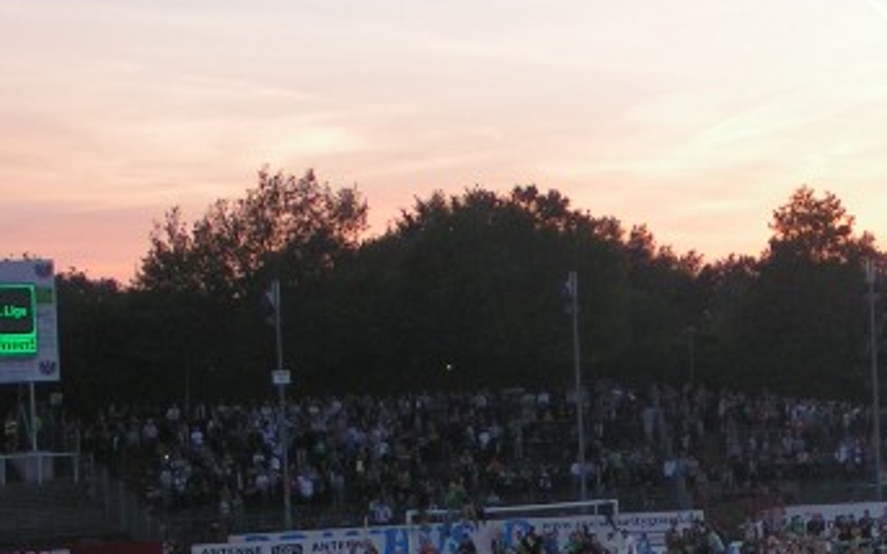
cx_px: 698
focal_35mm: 141
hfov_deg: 14.8
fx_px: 3407
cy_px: 448
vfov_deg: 9.3
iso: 50
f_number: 3.2
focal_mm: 8.7
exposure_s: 1/60
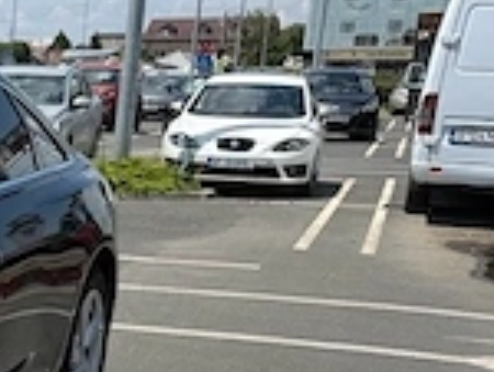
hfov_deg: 16.7
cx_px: -412
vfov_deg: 15.0
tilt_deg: -13.1
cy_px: 435
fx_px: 1372
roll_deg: -0.5
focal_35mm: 96
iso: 80
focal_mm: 6.76
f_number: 1.78
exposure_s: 1/4405
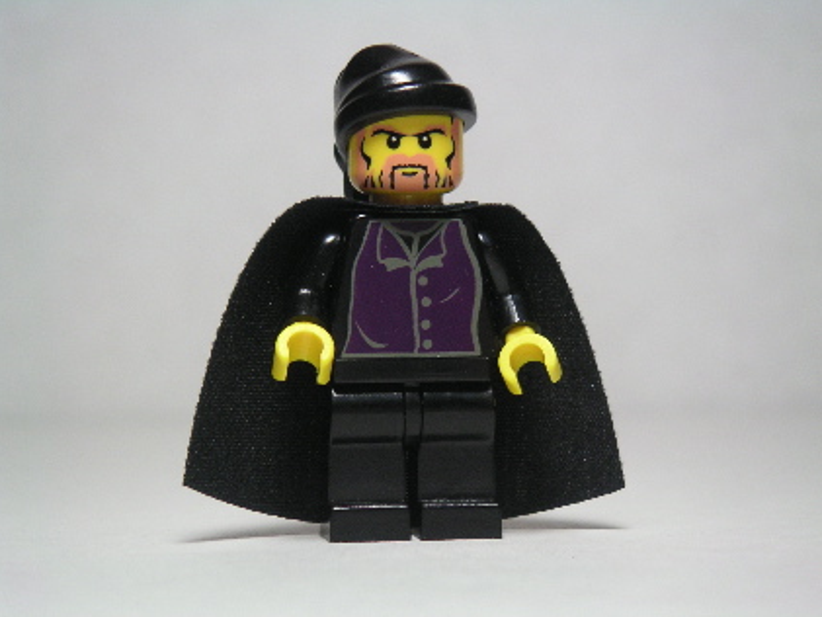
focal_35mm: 112
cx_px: 413
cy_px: 308
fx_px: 2660
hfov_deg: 17.6
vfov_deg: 13.2
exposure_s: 1/60
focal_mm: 17.1
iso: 100
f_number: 3.6
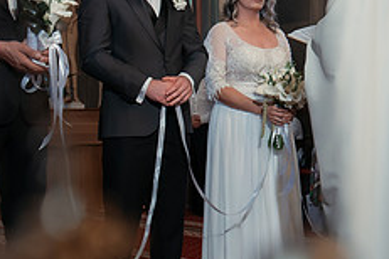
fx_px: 940
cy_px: 101
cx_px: 280
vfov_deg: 15.7
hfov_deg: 23.2
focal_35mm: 87
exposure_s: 1/125
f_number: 2.8
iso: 3200
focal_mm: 26
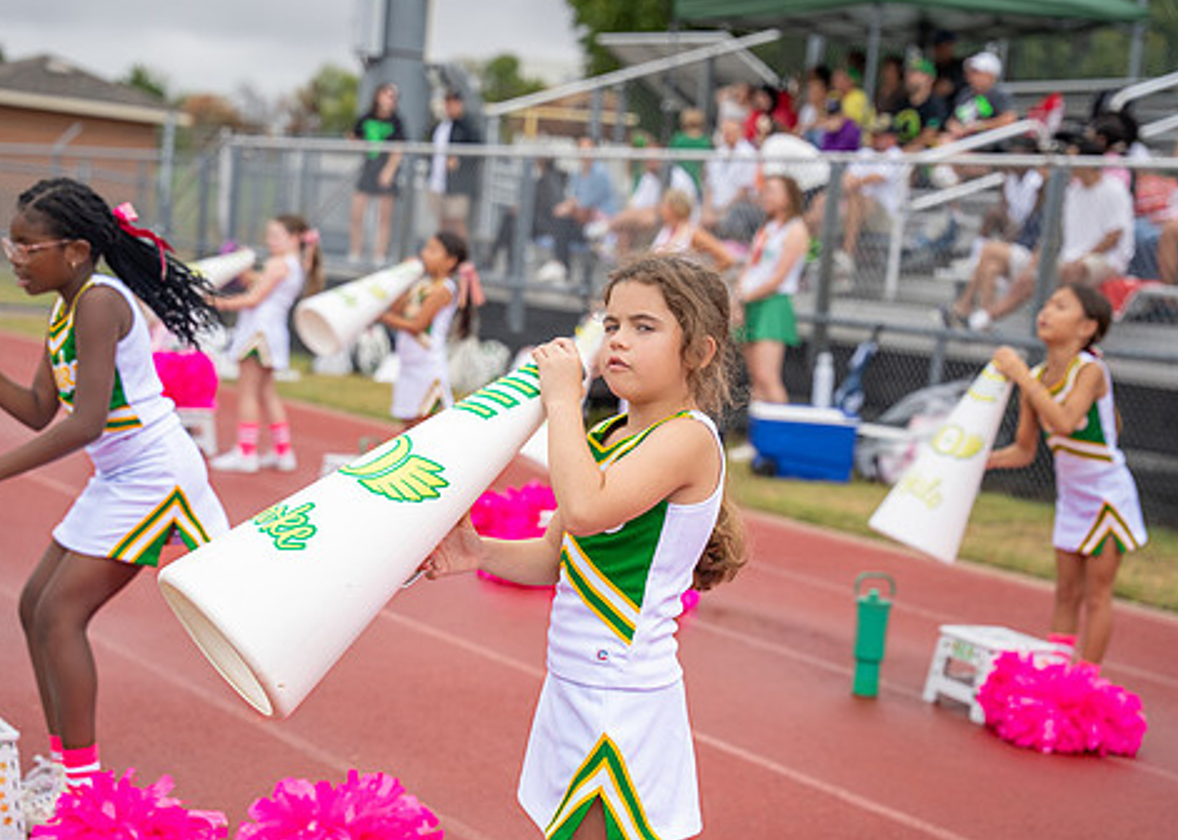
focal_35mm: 71
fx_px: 2374
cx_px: 516
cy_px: 480
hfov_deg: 27.8
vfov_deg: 20.1
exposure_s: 1/1250
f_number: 2.8
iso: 320
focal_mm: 55
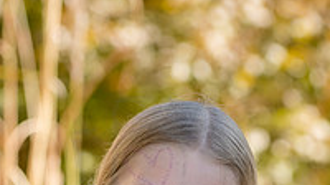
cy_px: 315
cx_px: 155
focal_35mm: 248
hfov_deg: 8.7
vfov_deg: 4.8
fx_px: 2168
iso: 400
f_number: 4.5
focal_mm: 105
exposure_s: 1/400
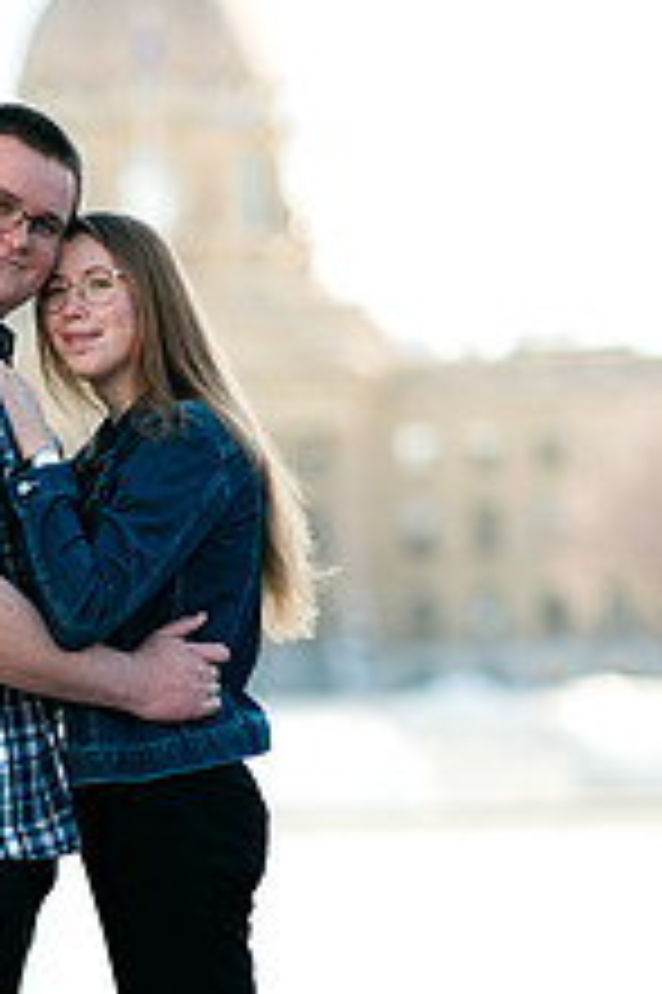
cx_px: 90
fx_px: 4779
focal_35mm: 173
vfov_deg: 11.9
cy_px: 738
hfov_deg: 7.9
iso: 100
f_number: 1.4
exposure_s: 1/1600
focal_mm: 85
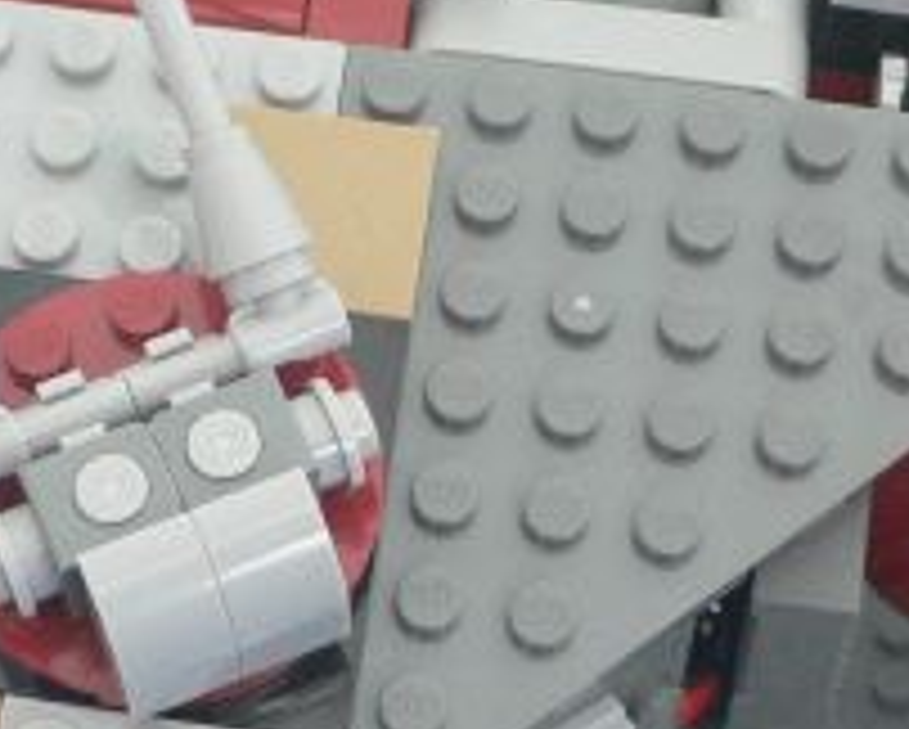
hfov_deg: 18.1
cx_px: 194
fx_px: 2828
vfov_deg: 14.7
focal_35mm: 105
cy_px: 472
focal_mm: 6.3
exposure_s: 1/8
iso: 200
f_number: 2.8
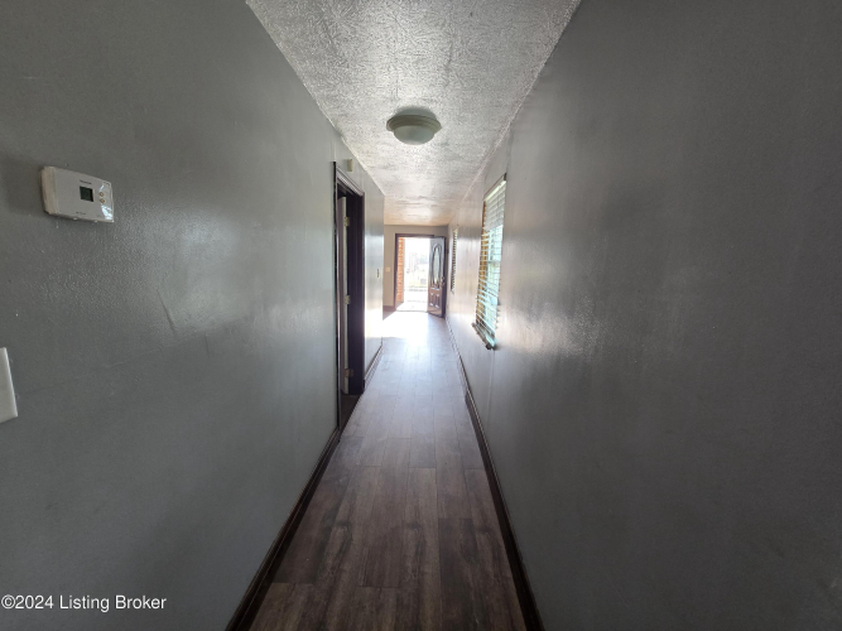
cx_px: 421
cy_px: 316
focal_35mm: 13
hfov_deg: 106.2
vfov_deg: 89.9
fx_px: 316
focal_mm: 2.2
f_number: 2.2
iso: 160
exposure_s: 1/100
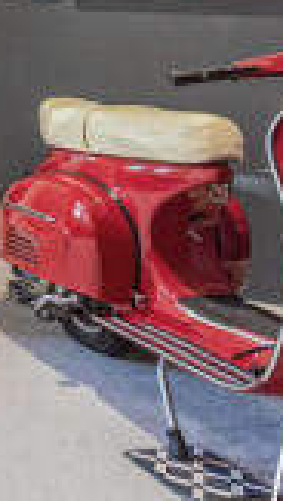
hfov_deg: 13.8
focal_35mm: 59
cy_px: -29
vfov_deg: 31.9
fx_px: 785
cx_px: -415
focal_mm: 14
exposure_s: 1/25
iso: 400
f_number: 7.1
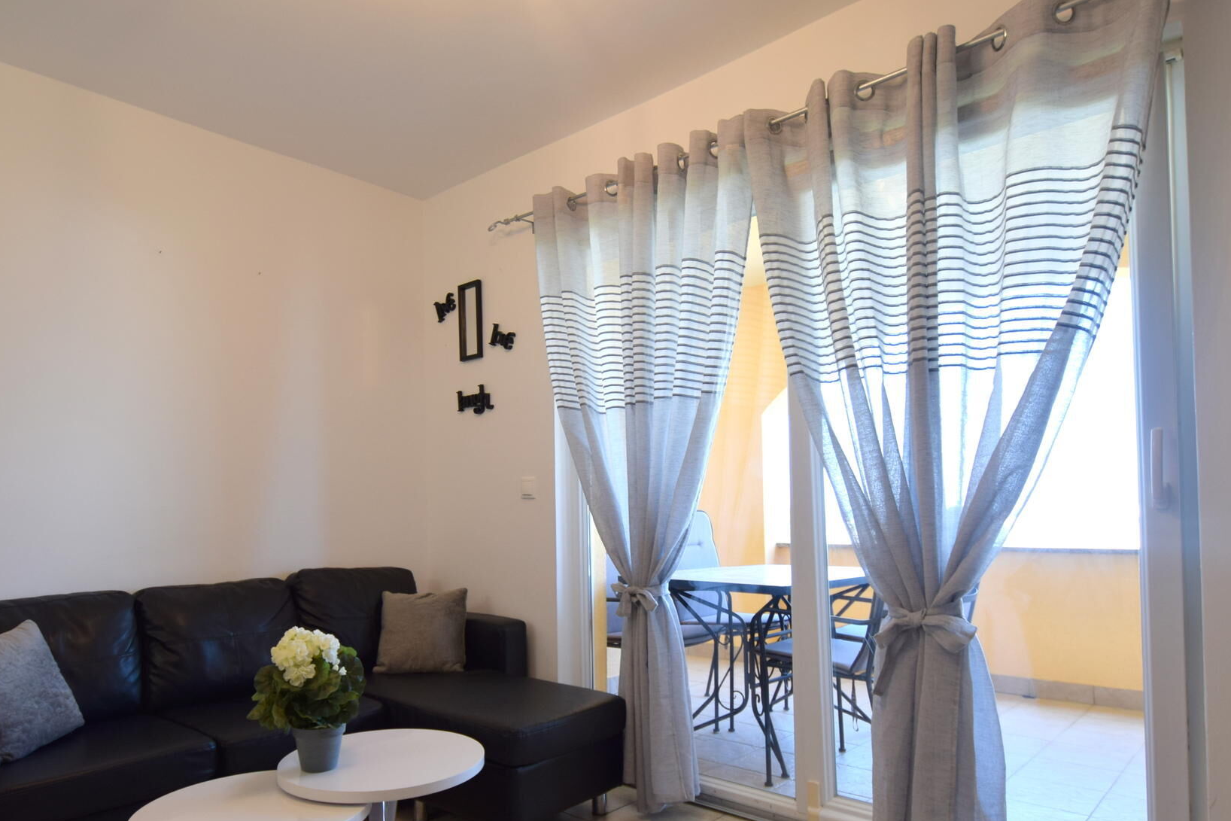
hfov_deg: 78.5
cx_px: 570
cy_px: 469
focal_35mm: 22
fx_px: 752
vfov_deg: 57.0
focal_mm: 10
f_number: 4
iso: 200
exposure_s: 1/80
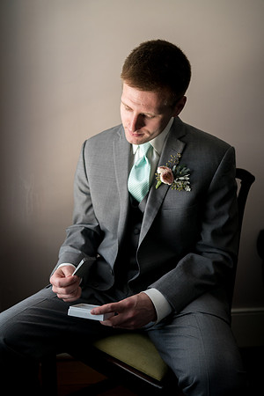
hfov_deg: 37.9
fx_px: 385
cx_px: 132
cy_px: 198
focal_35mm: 35
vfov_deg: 54.4
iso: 800
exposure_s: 1/200
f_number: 2.8
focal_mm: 35
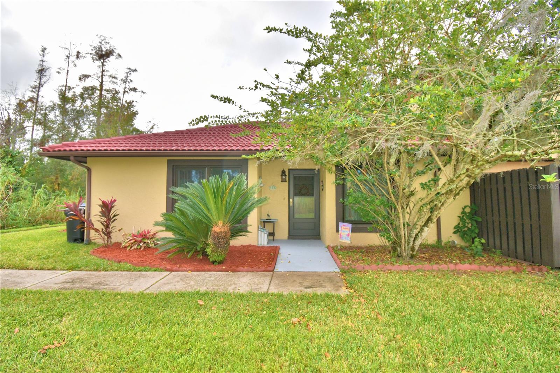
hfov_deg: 90.0
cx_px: 280
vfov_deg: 67.4
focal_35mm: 18
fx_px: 280
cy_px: 186
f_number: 6.3
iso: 100
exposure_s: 1/250
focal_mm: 12
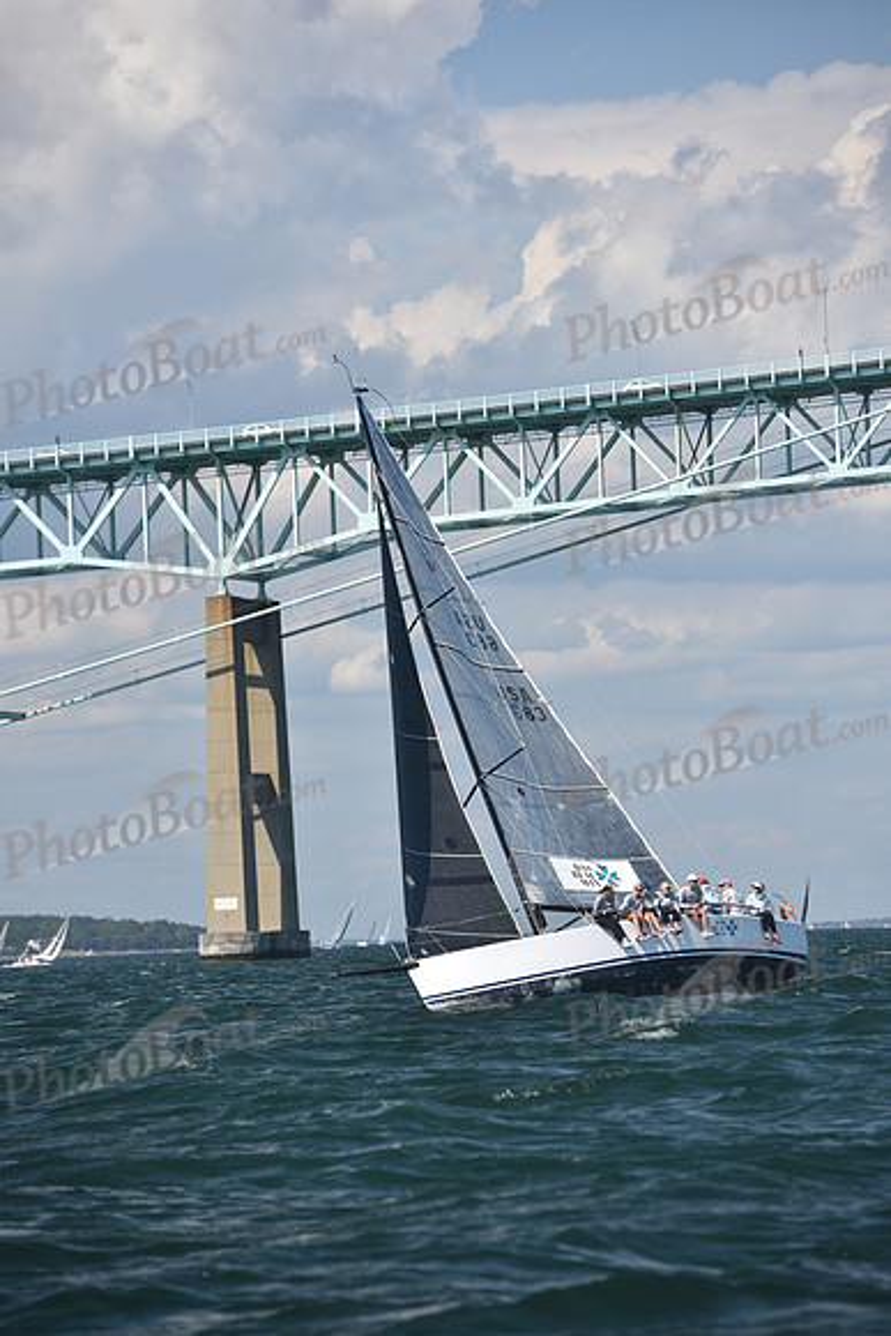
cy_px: 668
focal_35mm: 165
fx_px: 6121
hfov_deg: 8.3
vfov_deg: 12.4
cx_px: 446
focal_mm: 165
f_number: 5
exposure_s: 1/1000
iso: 250
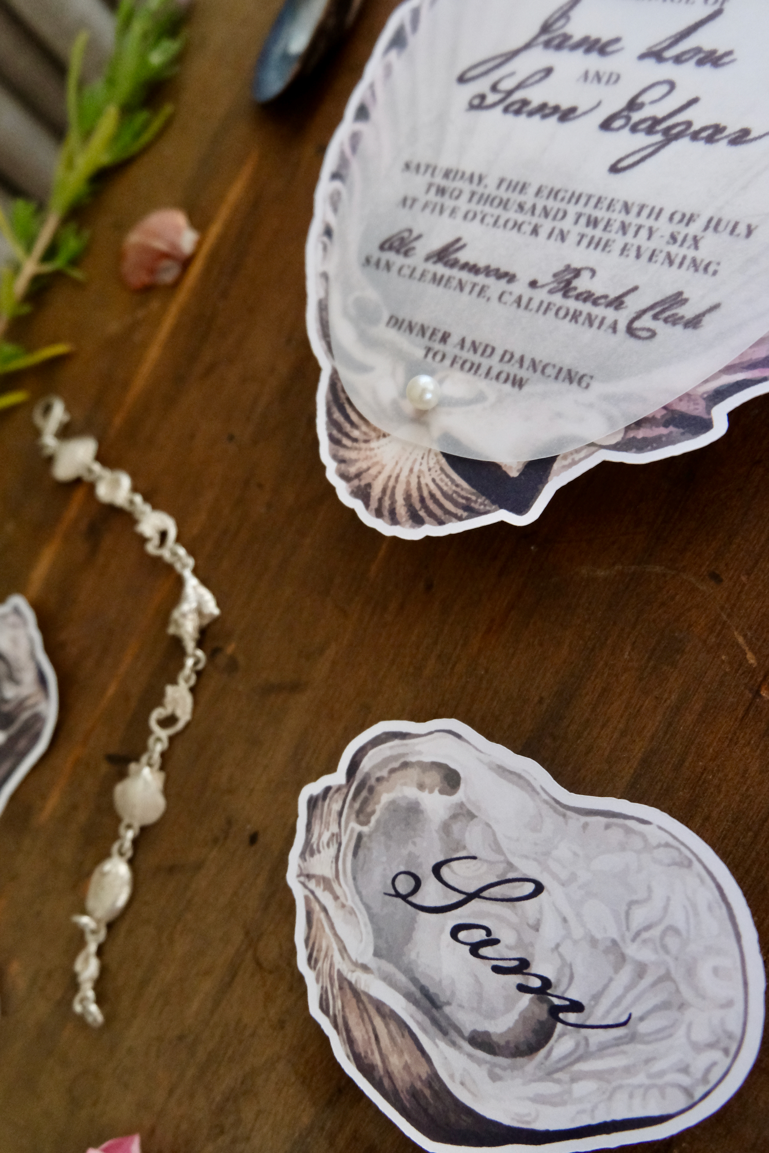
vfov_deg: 73.7
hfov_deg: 53.1
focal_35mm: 24
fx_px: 769
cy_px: 576
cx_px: 384
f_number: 4
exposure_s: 1/60
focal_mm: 16
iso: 2500
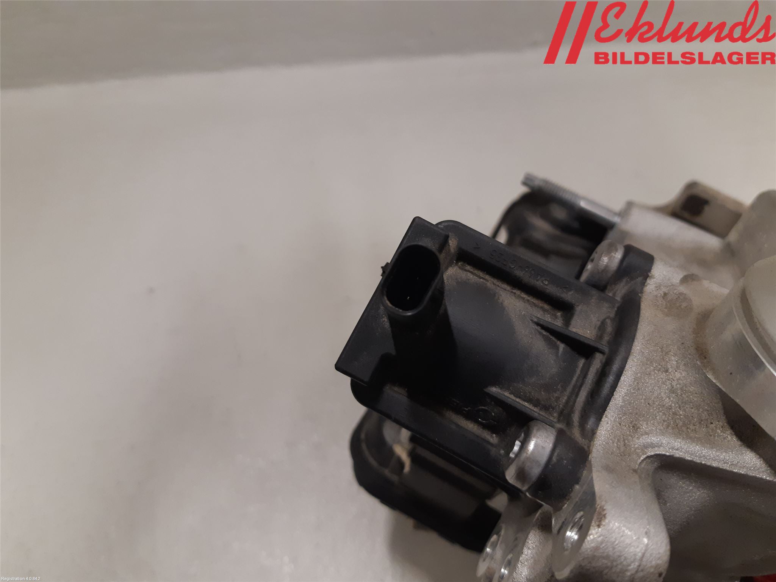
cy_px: 291
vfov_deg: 53.1
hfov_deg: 67.3
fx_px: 583
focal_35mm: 26
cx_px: 388
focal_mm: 3.93
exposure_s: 1/50
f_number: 1.7
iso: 160
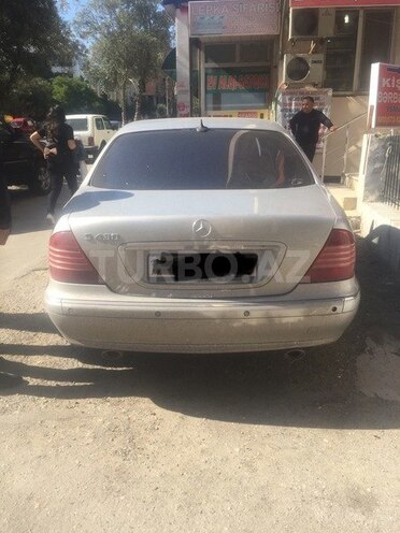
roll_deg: -0.3
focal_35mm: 29
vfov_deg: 61.7
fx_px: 447
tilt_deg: -16.0
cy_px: 266
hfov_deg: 48.2
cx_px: 200
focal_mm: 4.15
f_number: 2.2
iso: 32
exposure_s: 1/1099
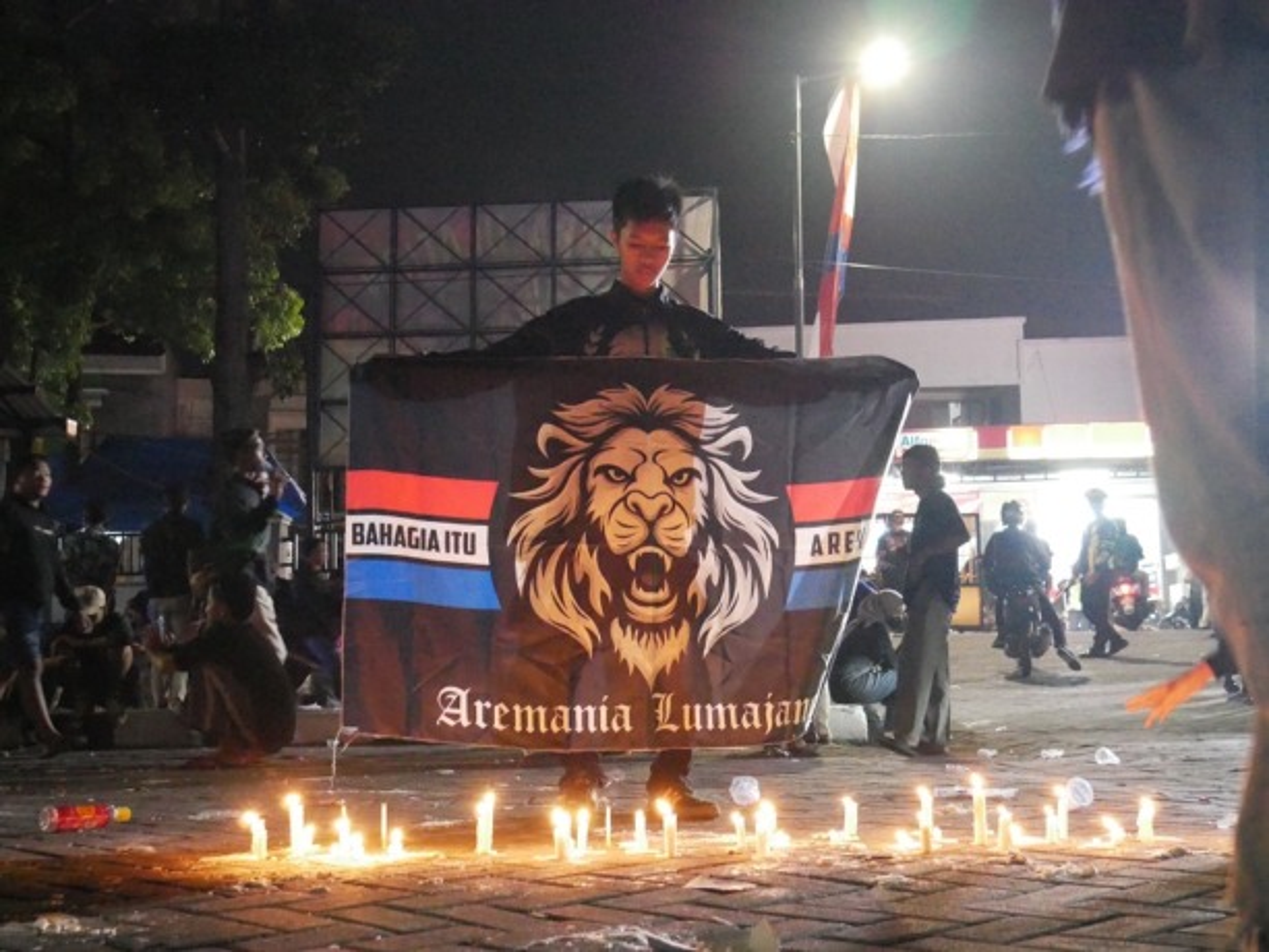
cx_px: 634
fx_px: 1613
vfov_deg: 32.9
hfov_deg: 42.9
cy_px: 476
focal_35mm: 44
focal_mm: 22
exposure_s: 1/40
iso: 12800
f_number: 4.7
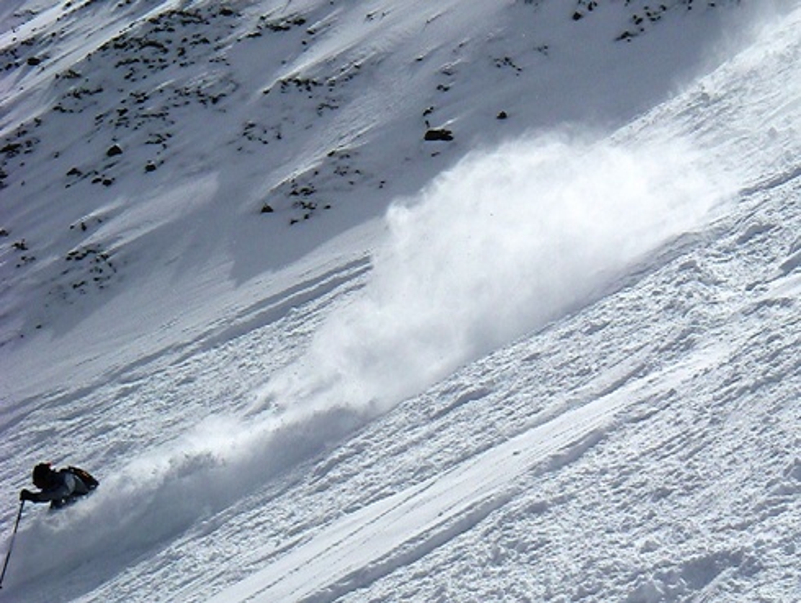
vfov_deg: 15.4
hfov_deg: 20.4
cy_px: 302
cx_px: 400
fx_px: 2225
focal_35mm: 96
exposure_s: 1/800
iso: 64
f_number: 7.8
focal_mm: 16
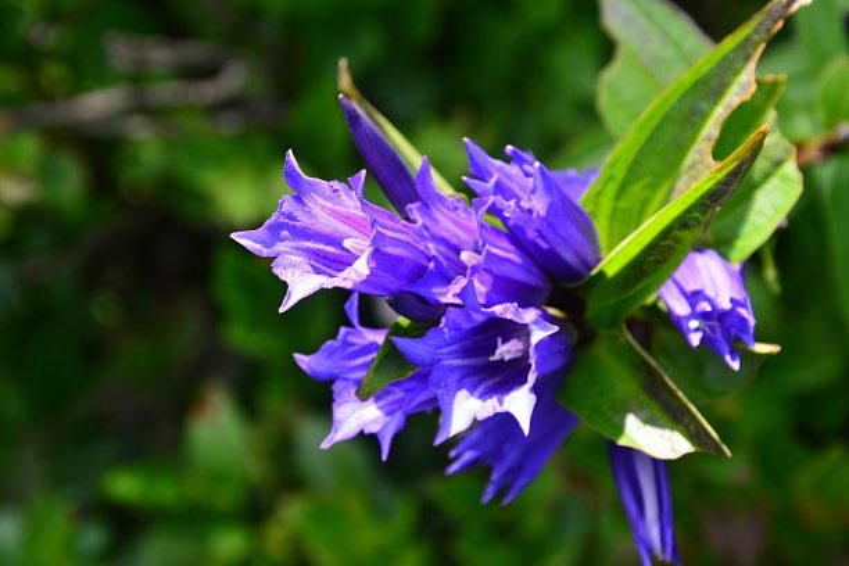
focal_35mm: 158
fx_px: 3714
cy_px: 283
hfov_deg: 13.0
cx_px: 424
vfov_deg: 8.7
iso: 200
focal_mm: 105
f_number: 10
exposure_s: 1/60
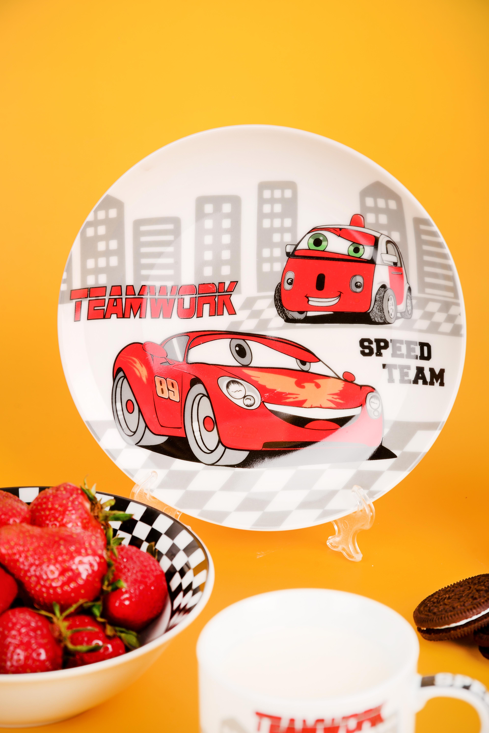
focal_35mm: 120
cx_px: 244
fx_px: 2442
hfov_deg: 11.4
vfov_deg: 17.1
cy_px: 366
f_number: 10
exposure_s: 1/160
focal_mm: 120
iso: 50
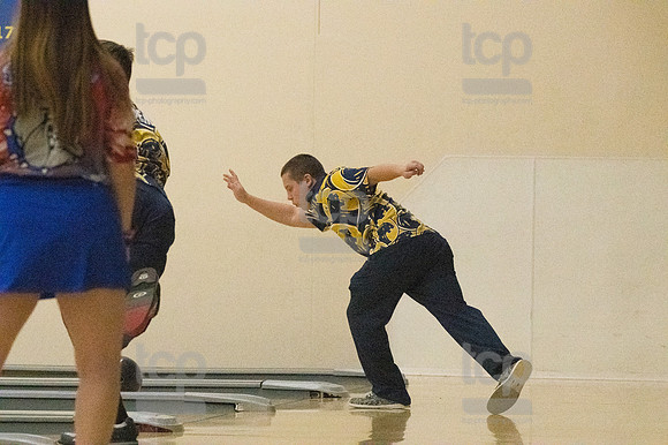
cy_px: 222
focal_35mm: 183
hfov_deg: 11.2
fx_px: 3394
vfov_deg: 7.5
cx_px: 334
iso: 10000
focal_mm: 122
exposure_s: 1/1250
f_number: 4.5
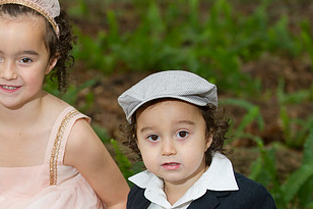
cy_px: 157
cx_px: 41
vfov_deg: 8.5
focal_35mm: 162
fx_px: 1408
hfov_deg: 12.6
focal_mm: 86
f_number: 3.2
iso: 320
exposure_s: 1/250
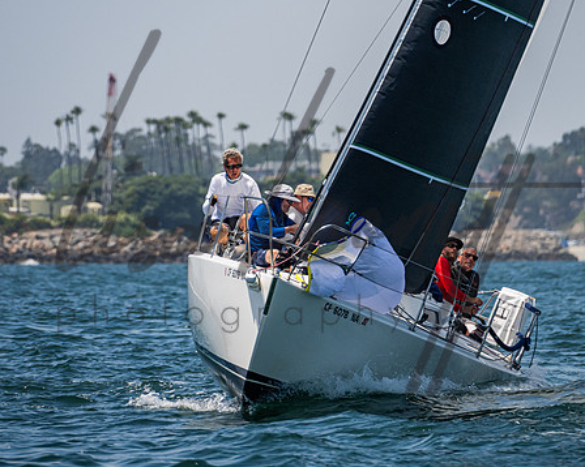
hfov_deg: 2.9
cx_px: 329
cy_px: 134
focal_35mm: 662
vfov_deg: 2.3
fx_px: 11457
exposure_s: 1/2500
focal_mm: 400
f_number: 8
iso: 400
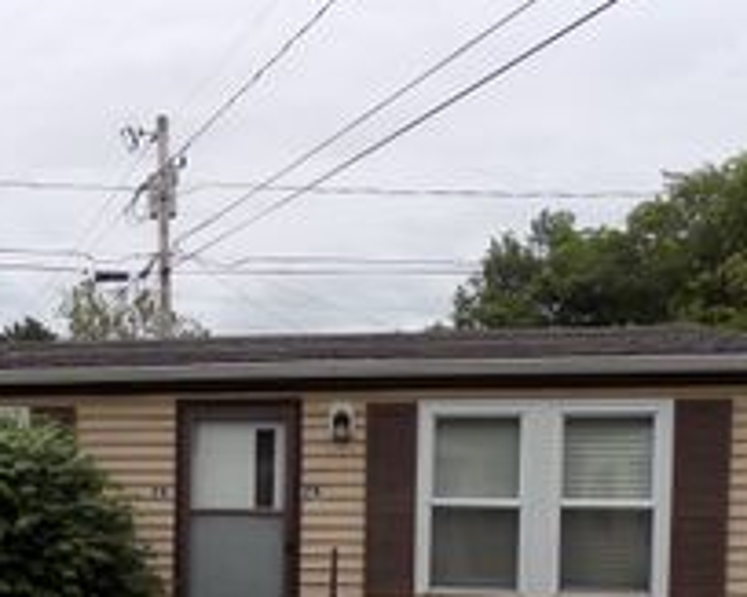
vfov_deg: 26.2
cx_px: -7
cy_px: 588
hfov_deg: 31.5
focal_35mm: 55
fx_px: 1215
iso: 80
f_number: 3.1
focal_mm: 4
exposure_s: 1/125
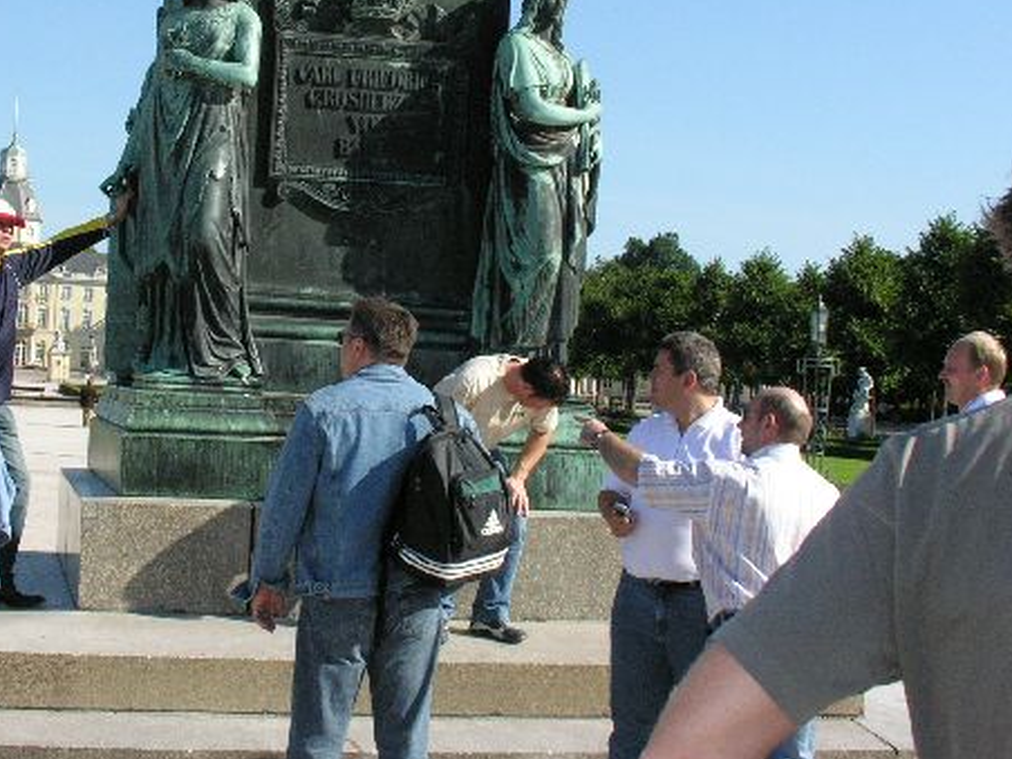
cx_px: 331
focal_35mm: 62
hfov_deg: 30.9
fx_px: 1813
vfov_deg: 23.6
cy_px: 284
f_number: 8
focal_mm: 8.9
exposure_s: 1/396
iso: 200
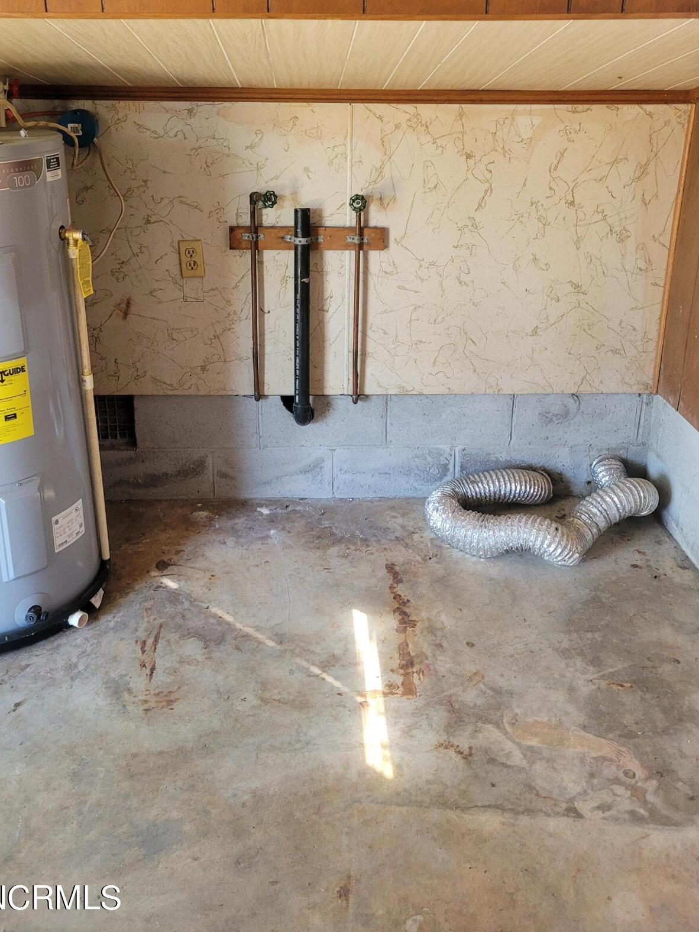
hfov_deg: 42.9
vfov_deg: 54.8
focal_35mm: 33
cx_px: 316
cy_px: 361
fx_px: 888
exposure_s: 1/60
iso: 200
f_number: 1.8
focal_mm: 5.4
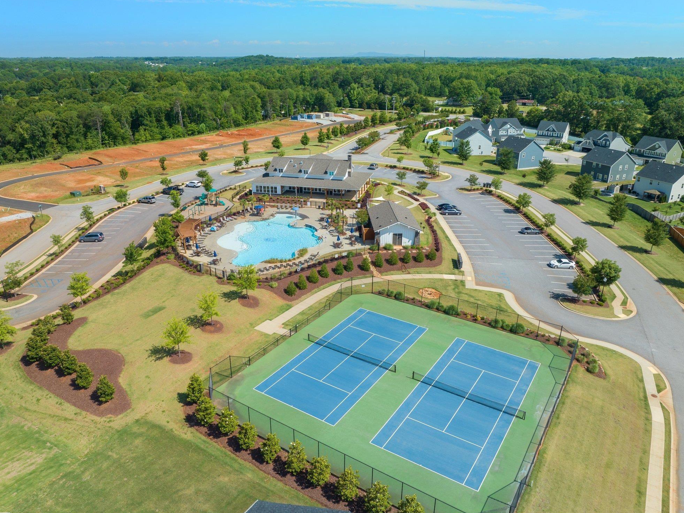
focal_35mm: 25
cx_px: 335
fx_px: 494
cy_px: 256
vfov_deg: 54.9
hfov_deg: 69.4
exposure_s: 1/50
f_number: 5.6
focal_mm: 12.29
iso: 100
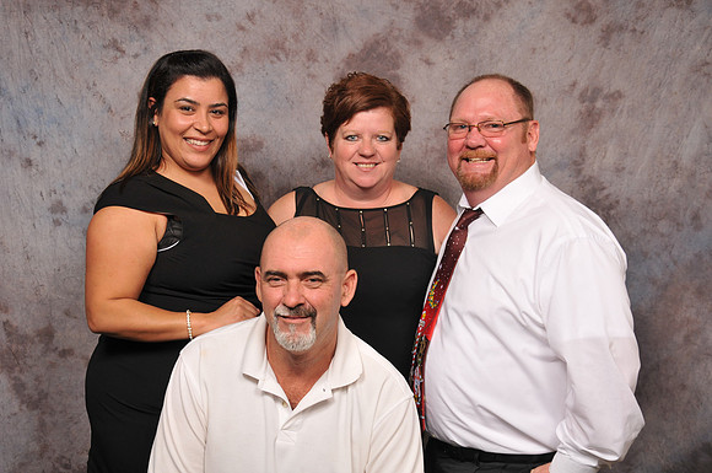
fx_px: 1007
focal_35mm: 51
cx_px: 356
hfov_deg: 38.9
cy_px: 236
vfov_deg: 26.4
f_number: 5.6
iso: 200
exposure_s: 1/60
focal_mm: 34
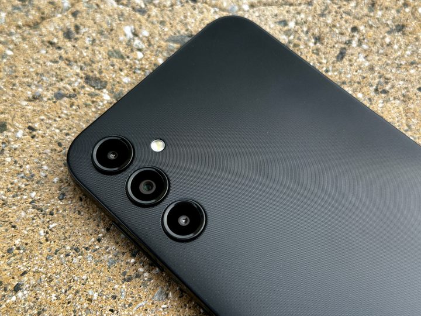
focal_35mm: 48
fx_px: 584
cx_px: 210
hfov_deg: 39.7
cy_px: 158
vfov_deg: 30.3
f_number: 1.78
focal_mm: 6.86
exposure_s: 1/456
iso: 64
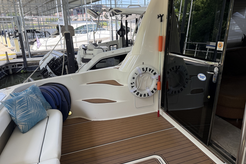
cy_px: 80
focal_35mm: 25
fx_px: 171
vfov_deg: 51.3
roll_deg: -1.6
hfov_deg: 71.5
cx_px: 123
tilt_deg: -16.4
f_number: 1.78
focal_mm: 6.76
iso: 100
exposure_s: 1/535
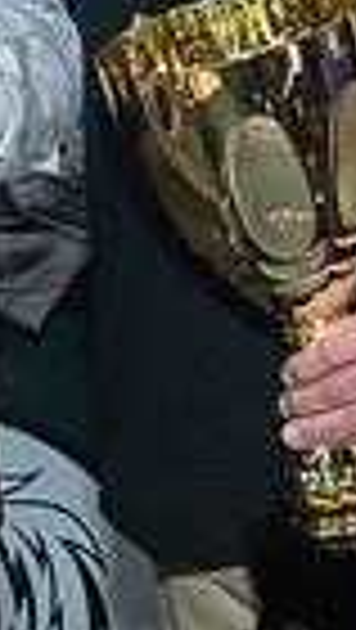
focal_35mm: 205
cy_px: -94
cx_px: -80
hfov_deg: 5.9
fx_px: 3432
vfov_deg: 10.4
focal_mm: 35
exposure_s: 1/200
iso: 4000
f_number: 5.6
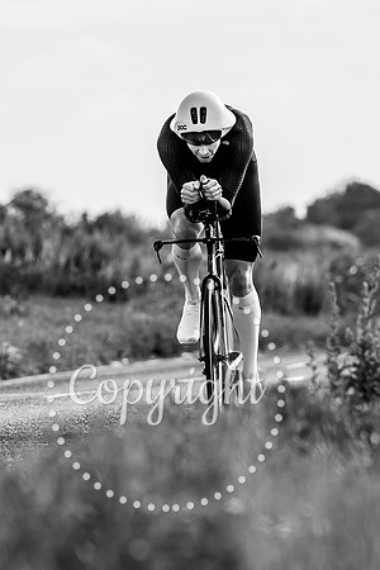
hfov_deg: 2.9
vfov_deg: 4.3
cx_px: 120
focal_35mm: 476
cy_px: 287
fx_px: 7538
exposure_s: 1/1000
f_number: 4
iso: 160
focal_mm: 178
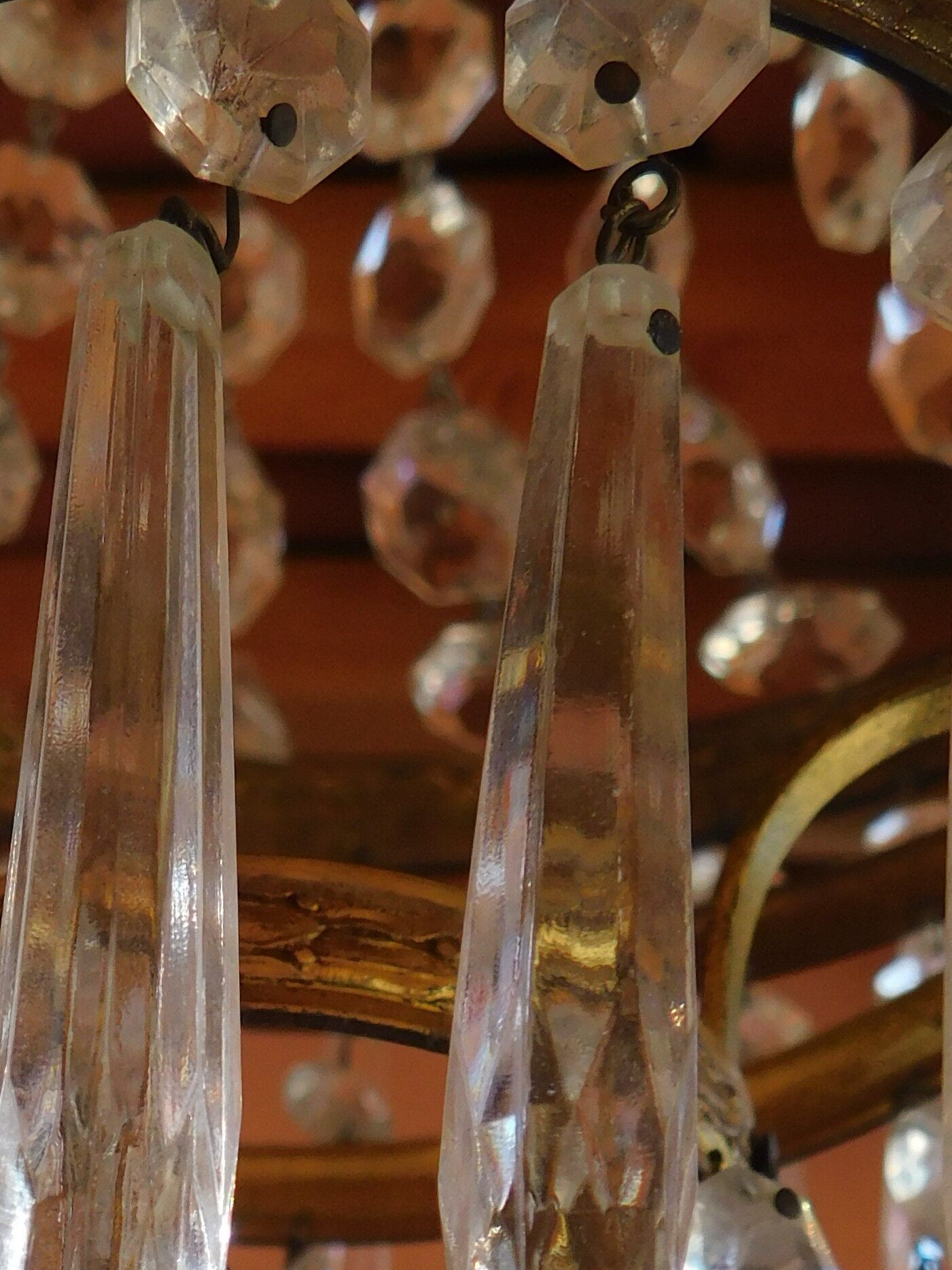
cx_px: 141
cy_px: 1434
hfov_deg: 19.6
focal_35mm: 74
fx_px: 2714
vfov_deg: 24.4
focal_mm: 5.3
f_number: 3.2
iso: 125
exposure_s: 1/125
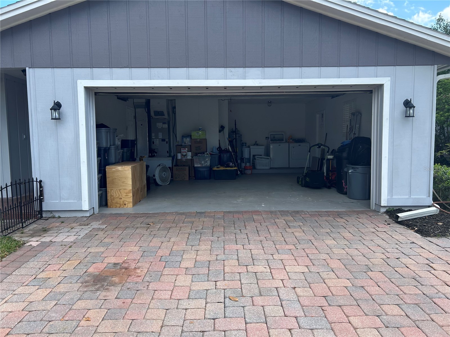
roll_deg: +1.2
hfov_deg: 67.3
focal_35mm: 26
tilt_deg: -4.3
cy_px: 168
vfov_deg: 53.1
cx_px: 225
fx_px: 338
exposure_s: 1/1159
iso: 50
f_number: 1.5
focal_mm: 5.7
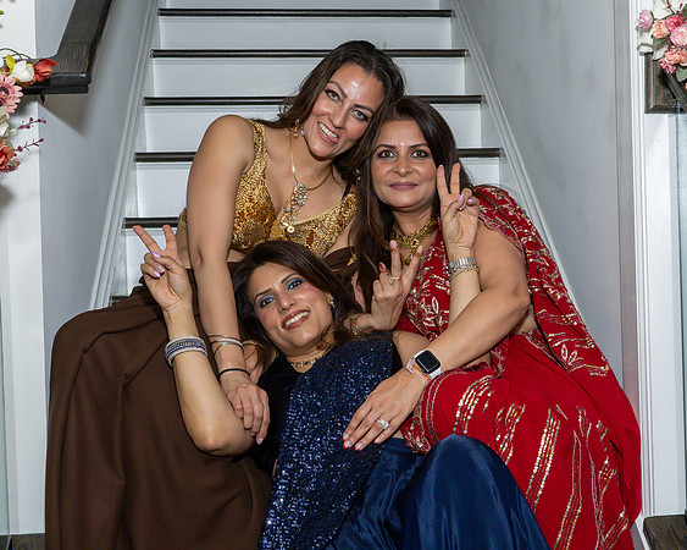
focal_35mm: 51
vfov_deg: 29.5
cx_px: 401
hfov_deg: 36.4
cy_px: 279
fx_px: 1043
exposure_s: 1/250
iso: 1000
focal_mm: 28
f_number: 9
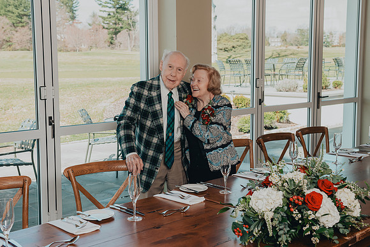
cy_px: 117
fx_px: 503
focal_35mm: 49
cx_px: 175
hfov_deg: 40.4
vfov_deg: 27.6
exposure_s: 1/200
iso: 400
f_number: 5.6
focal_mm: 44
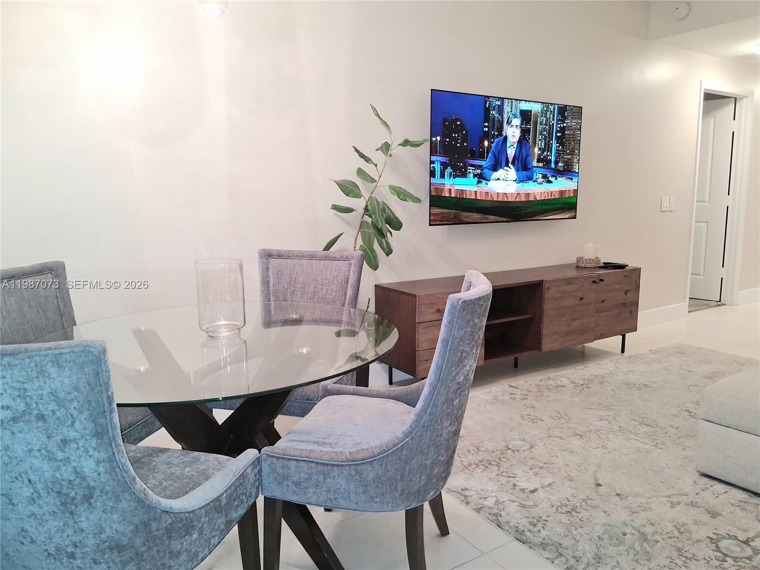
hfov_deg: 67.3
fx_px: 571
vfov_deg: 53.1
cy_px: 285
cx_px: 380
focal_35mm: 26
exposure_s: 1/40
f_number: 1.8
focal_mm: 3.98
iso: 400
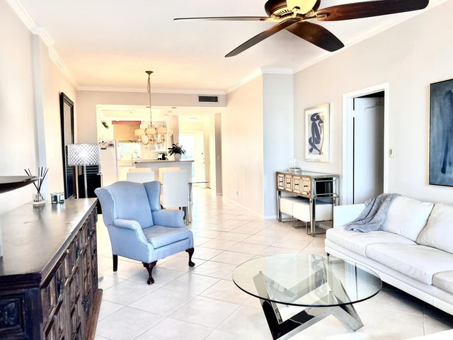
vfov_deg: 53.1
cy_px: 170
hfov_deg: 67.3
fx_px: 340
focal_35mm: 26
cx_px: 226
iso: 64
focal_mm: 5.7
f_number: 1.5
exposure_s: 1/120
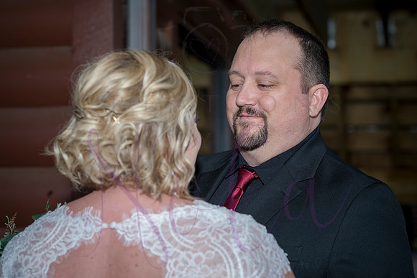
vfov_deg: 16.1
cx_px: 208
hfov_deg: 23.9
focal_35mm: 85
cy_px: 139
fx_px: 985
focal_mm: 85
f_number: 4.5
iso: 500
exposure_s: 1/250
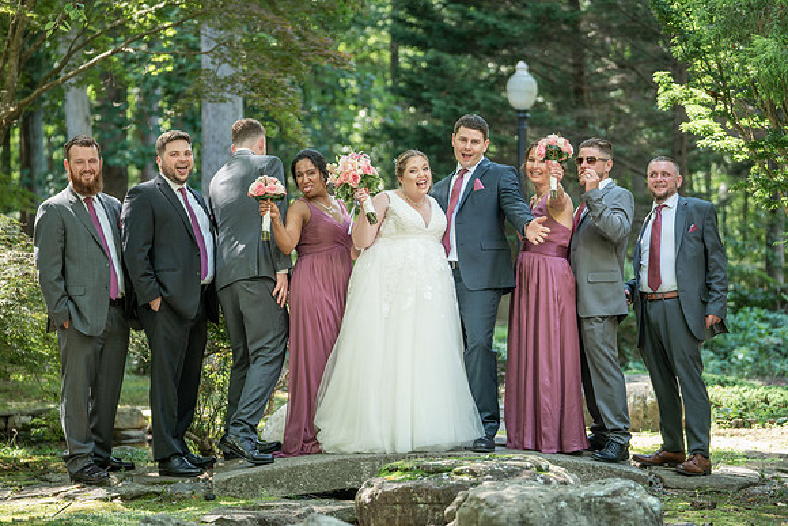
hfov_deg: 20.7
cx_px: 394
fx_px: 2156
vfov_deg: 13.9
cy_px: 263
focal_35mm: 98
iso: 200
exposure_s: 1/200
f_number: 2.8
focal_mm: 97
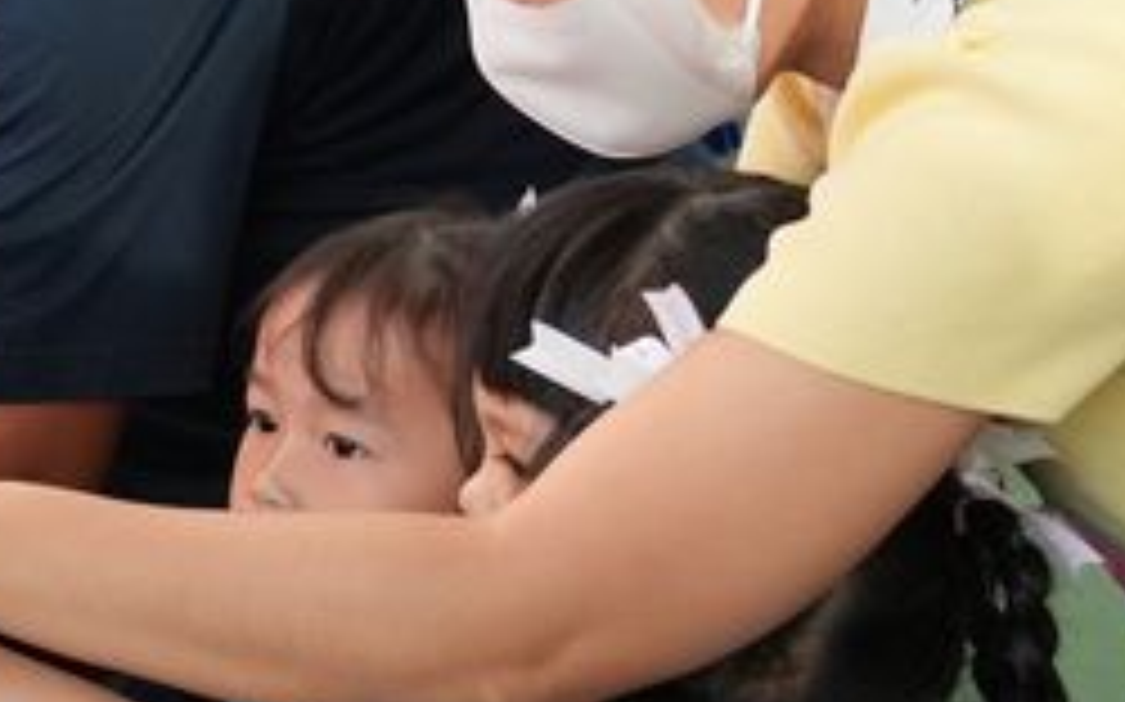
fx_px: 5057
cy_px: 392
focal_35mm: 165
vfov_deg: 7.9
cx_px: 16
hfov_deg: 12.6
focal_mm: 24
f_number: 4
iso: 1000
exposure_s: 1/400
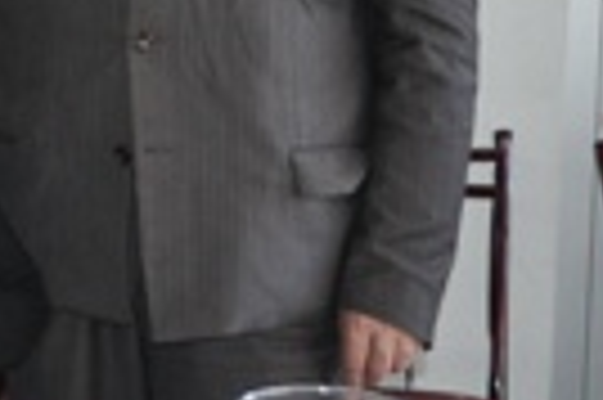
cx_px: -220
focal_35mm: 151
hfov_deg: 13.1
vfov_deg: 9.0
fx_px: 2526
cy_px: -81
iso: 800
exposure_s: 1/60
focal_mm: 30
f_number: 4.5
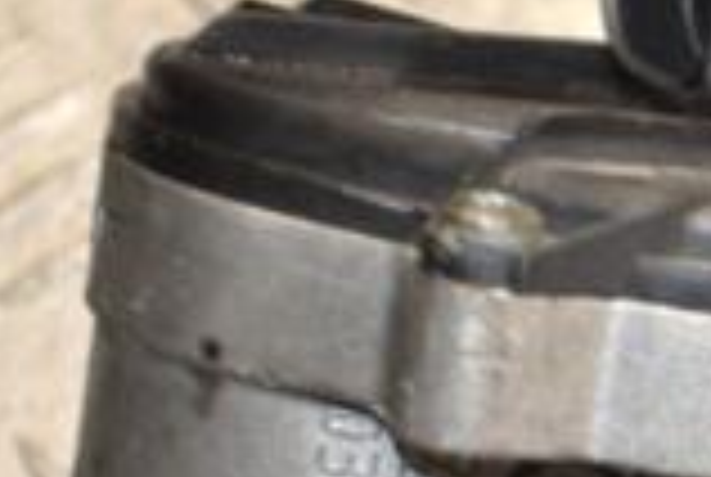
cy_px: 675
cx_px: 720
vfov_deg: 3.5
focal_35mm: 398
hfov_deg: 5.2
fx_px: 7875
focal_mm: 70
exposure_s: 1/125
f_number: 5.3
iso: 800
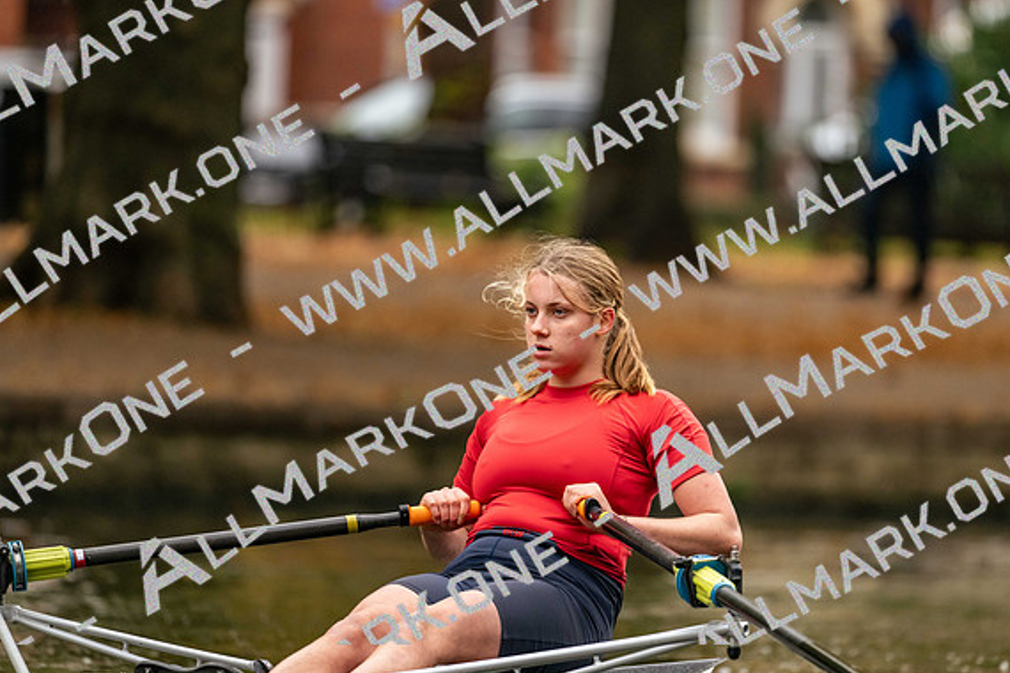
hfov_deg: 5.1
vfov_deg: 3.4
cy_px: 341
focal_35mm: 407
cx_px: 500
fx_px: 11418
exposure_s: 1/2500
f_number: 4.5
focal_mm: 400
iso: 2800
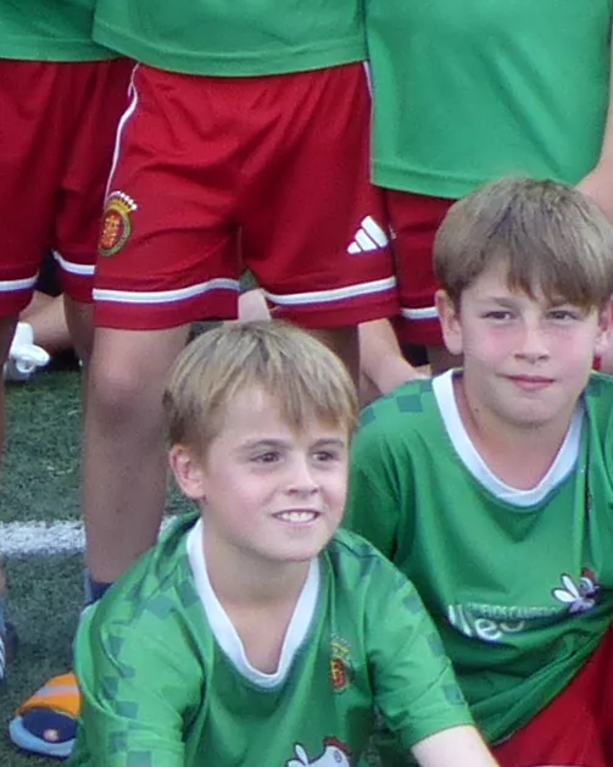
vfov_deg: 10.5
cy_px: -189
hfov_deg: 8.2
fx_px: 4083
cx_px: -556
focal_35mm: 180
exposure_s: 1/100
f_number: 3.2
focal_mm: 5.2
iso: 100
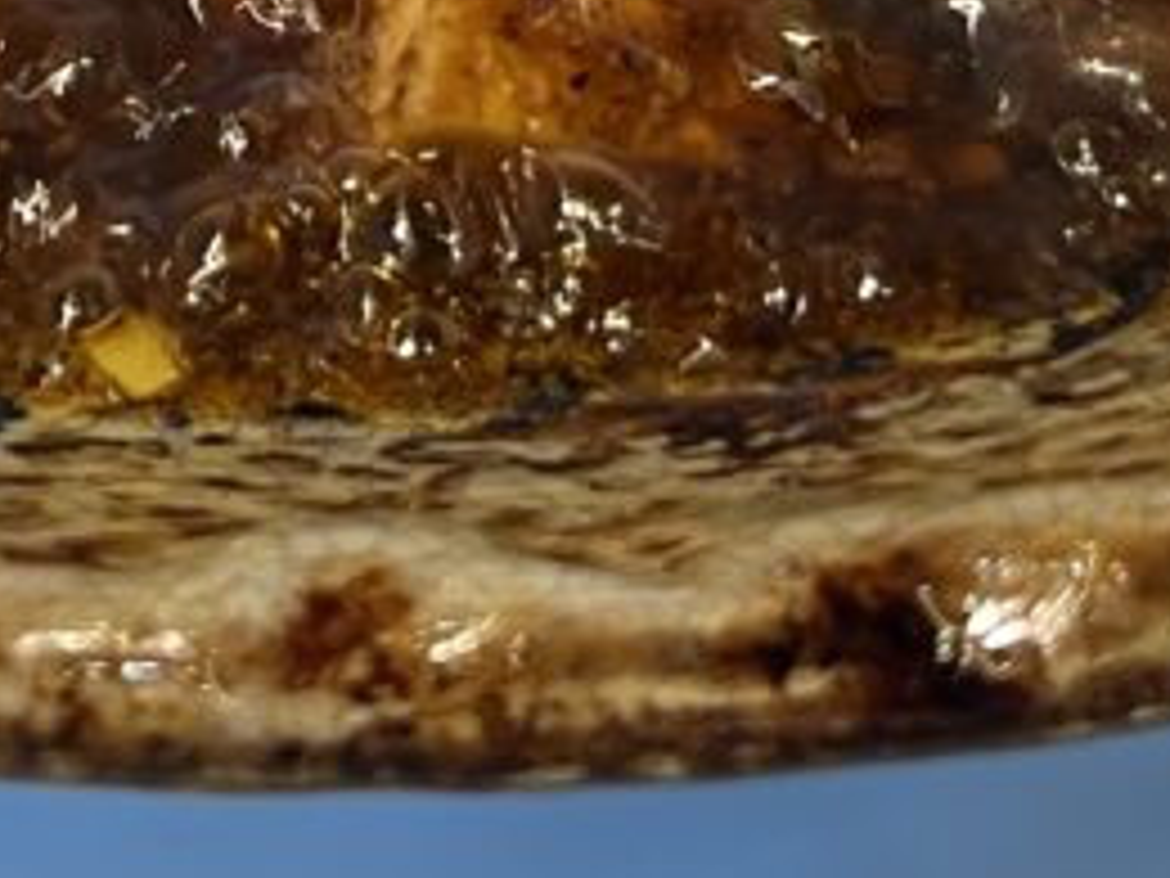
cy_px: -504
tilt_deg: -44.9
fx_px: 4326
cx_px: 266
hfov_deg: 15.3
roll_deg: -2.0
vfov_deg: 11.1
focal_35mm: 128
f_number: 1.6
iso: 125
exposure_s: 1/60
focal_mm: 5.1
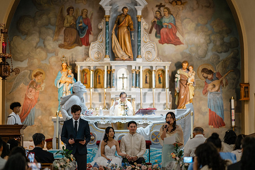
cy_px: 85
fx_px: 756
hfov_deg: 19.1
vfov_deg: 12.8
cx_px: 129
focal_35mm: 107
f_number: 1.4
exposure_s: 1/160
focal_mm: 105
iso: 400
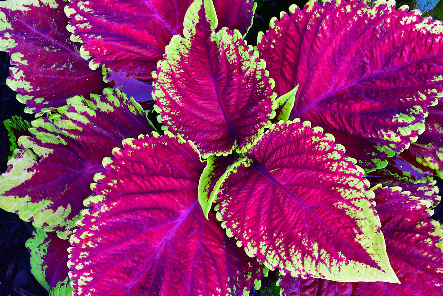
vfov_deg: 20.6
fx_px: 812
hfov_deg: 30.5
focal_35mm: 66
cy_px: 148
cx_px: 222
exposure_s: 1/60
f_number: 11
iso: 1100
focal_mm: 44
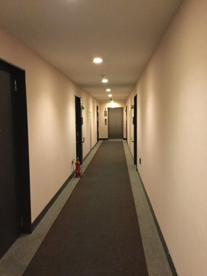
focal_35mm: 31
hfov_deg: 45.4
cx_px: 104
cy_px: 138
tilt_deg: -4.7
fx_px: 247
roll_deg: +0.5
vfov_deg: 58.4
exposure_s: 1/15
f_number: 2.4
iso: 640
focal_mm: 3.3
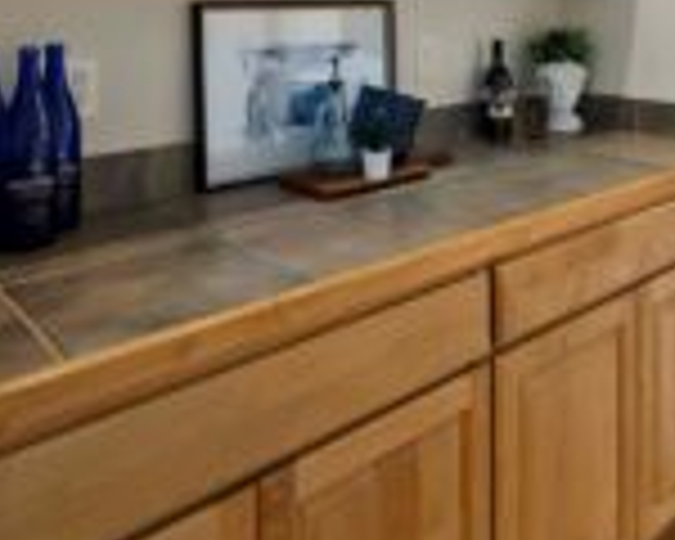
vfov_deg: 38.8
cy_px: 38
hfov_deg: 48.9
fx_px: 699
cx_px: 531
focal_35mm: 35
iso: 1000
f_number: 7.1
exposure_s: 1/8
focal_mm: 14
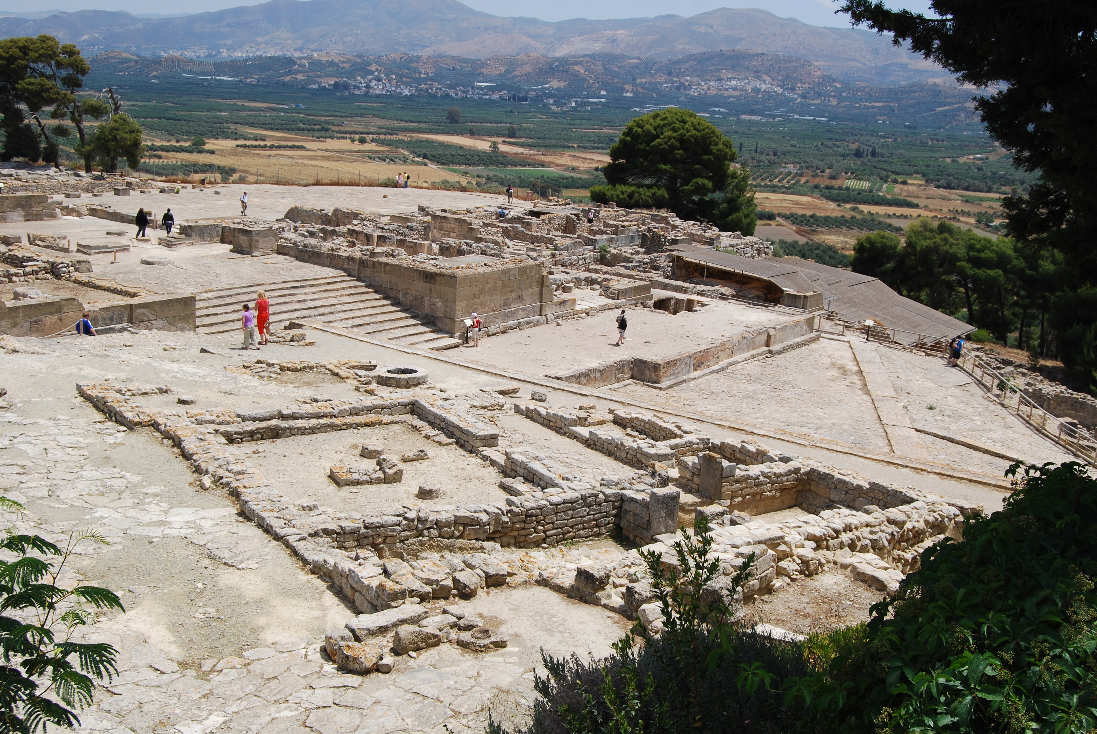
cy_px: 367
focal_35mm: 39
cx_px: 548
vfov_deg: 34.3
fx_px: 1190
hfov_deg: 49.5
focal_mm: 26
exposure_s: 1/250
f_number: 10
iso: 140
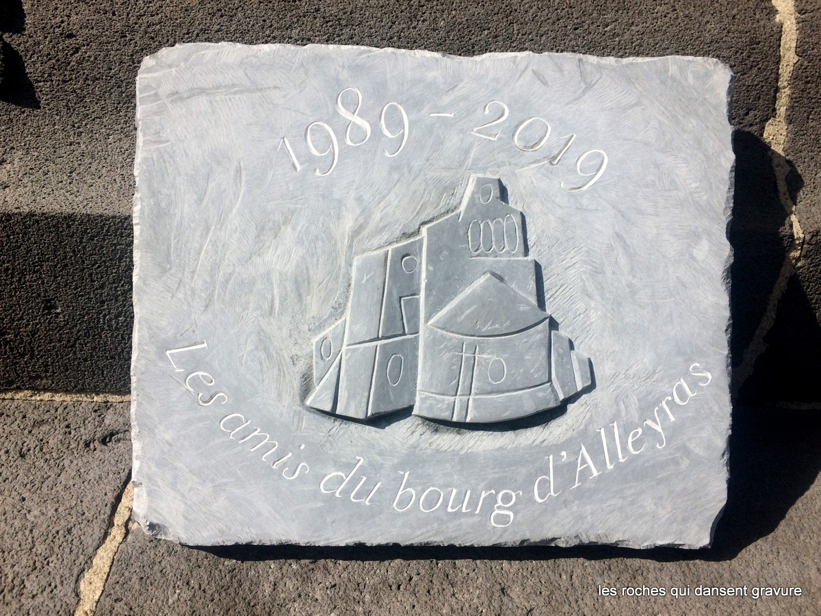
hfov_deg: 61.7
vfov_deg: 48.2
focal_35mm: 29
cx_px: 410
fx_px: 688
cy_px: 308
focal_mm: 4.15
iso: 32
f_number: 2.2
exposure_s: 1/3425
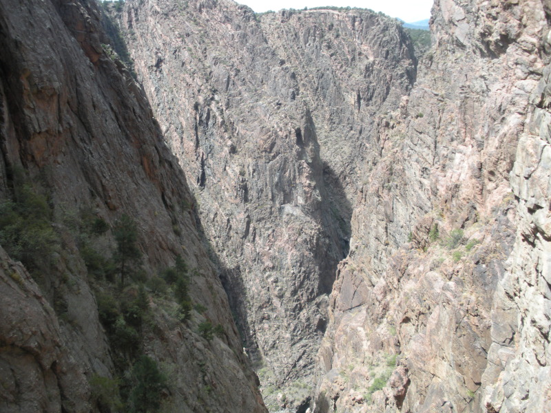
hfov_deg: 51.4
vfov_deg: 39.7
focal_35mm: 36
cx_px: 276
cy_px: 206
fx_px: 573
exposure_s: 1/196
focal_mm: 6.3
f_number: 3.5
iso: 64
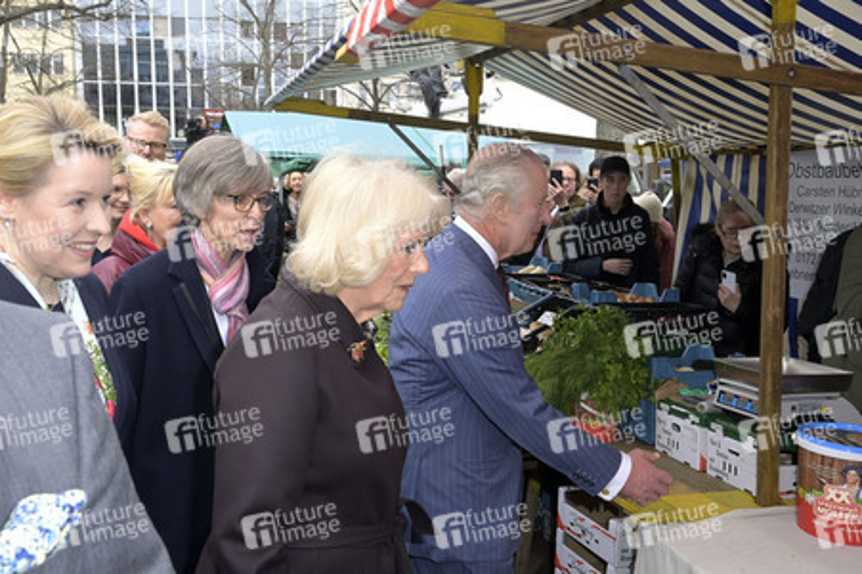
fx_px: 813
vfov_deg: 38.8
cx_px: 431
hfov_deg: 55.8
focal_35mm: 34
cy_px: 287
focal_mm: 34
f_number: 10
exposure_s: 1/250
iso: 1250
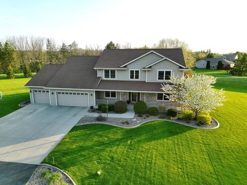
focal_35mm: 24
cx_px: 124
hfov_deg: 71.6
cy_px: 92
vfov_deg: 56.8
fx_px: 171
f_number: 1.7
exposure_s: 1/400
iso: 100
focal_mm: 6.72
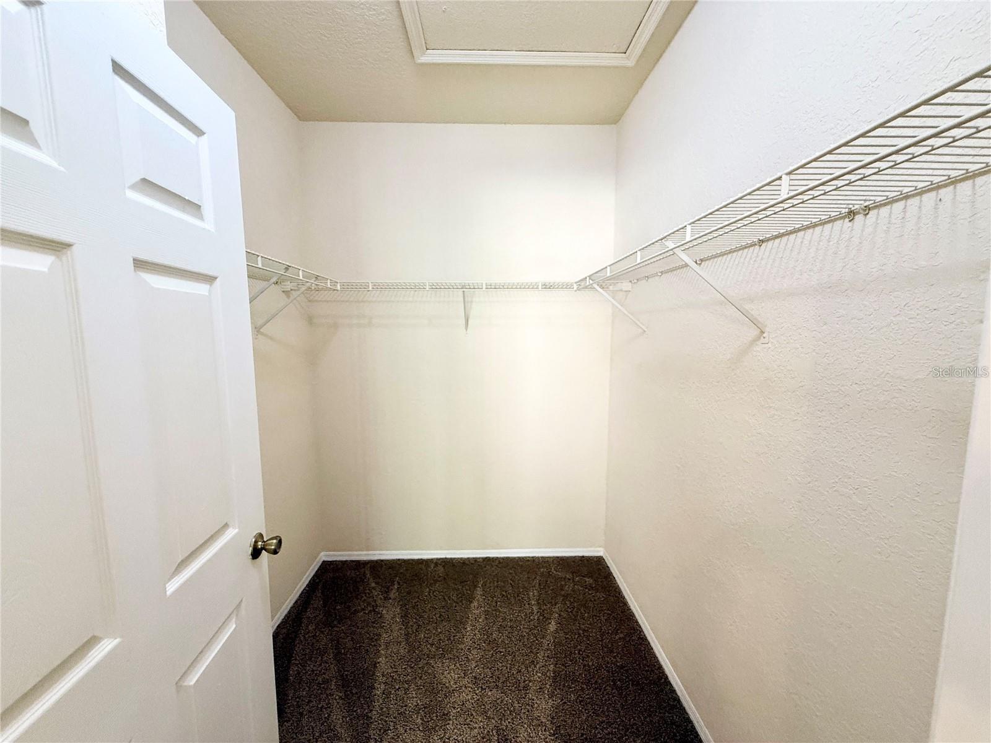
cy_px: 372
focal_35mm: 14
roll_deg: +0.1
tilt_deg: -5.9
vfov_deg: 85.7
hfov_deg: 102.1
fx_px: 401
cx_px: 496
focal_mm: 2.22
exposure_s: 1/60
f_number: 2.2
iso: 320
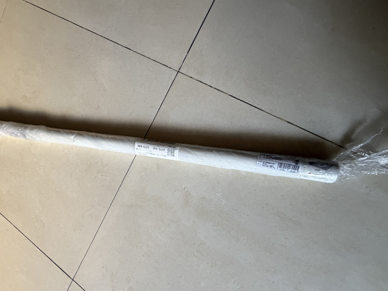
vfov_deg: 70.7
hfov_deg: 87.5
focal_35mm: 18
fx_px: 202
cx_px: 175
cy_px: 177
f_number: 2.2
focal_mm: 2.22
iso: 500
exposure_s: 1/60
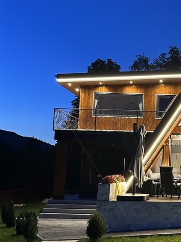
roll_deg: -2.9
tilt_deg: +7.1
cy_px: 138
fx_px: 363
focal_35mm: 52
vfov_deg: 36.8
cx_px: 194
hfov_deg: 26.1
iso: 640
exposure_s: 1/33
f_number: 1.78
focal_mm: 6.86
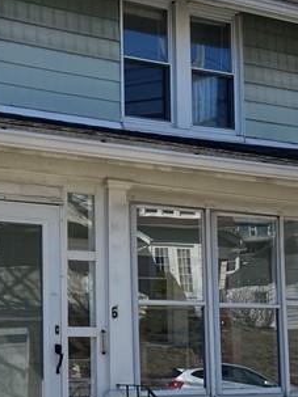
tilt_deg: +2.2
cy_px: 321
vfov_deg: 22.0
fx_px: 1011
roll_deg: -0.7
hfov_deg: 16.7
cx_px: 67
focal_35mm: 88
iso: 32
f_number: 1.8
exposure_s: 1/1866
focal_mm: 4.25
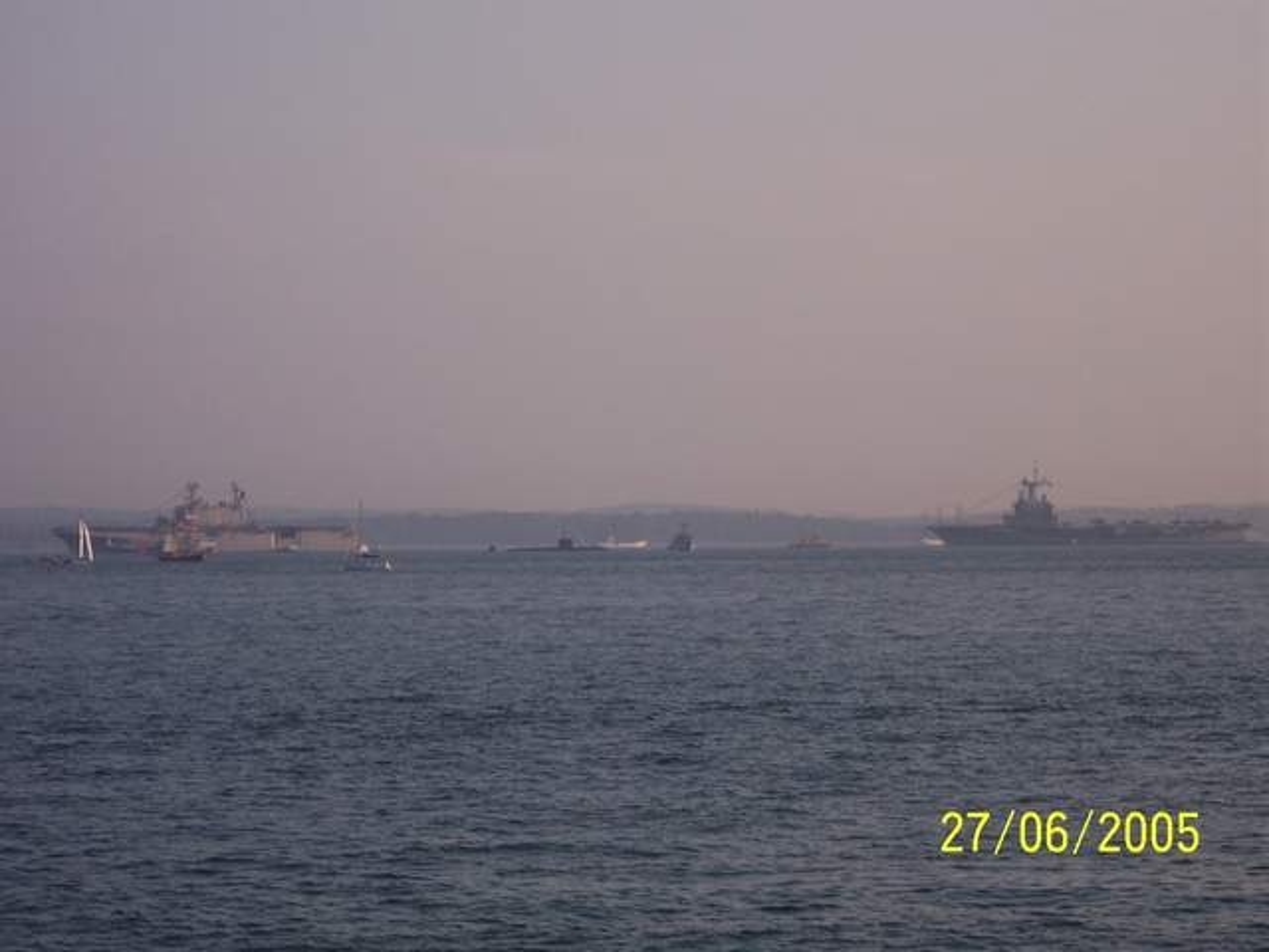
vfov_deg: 13.0
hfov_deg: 17.3
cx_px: 634
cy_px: 476
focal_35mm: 114
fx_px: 4179
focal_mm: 24
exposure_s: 1/700
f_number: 4.8
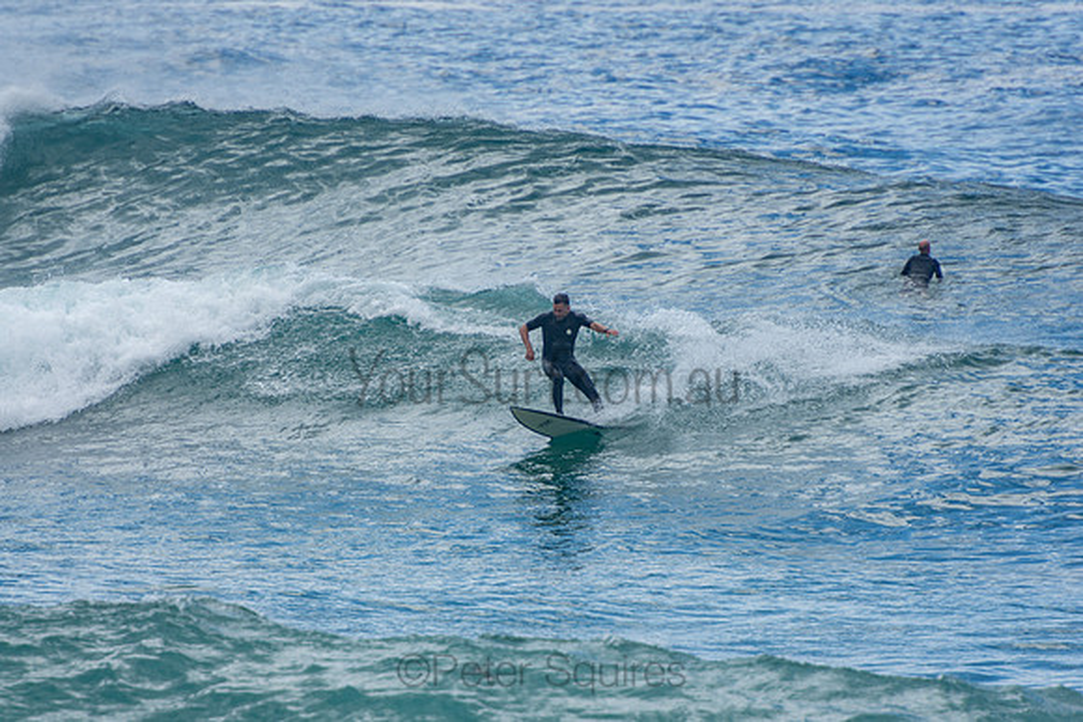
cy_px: 361
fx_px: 18053
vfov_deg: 2.3
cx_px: 542
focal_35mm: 600
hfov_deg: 3.4
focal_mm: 400
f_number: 5.6
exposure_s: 1/1250
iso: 220
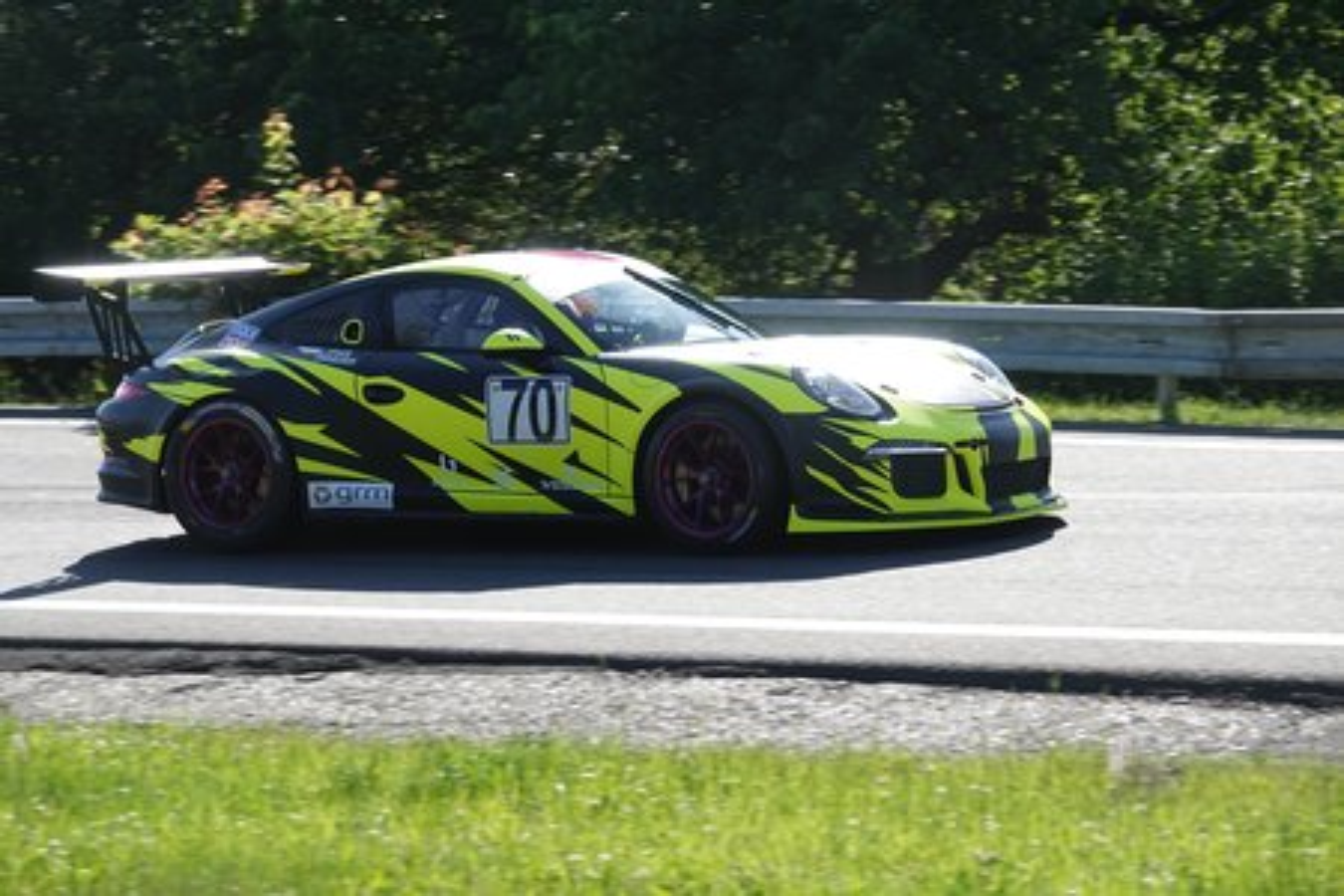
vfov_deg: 9.9
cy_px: 448
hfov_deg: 14.8
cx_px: 672
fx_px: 5189
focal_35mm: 139
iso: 160
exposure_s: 1/800
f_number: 4
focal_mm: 51.14
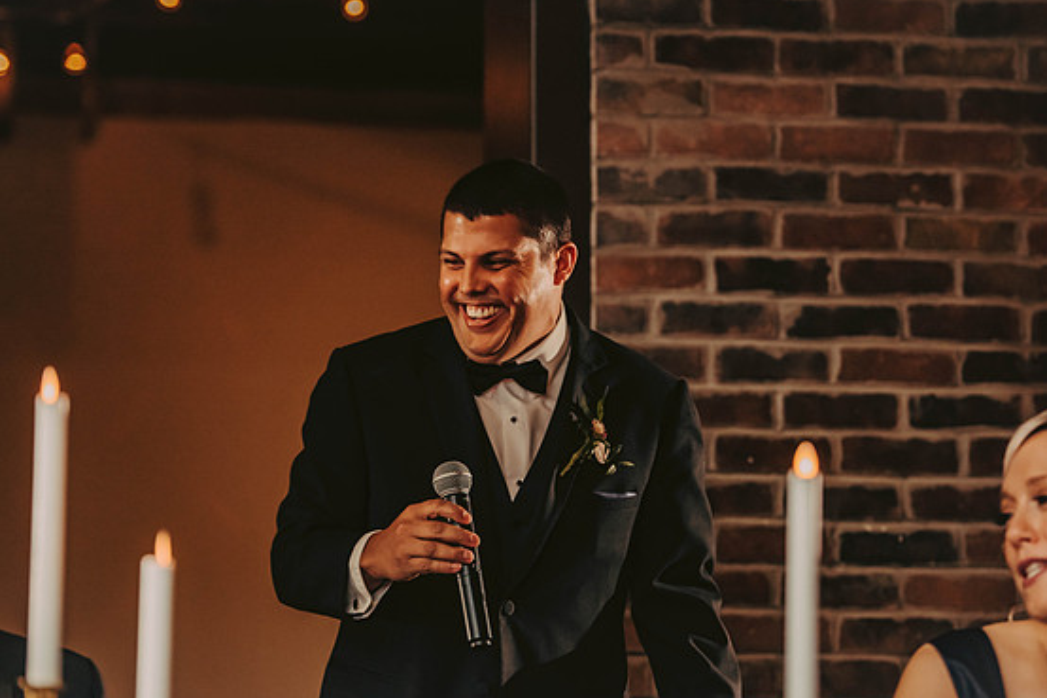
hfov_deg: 18.6
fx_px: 3198
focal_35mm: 110
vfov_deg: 12.4
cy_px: 343
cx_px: 503
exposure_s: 1/200
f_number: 3.2
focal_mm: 105
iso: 1600
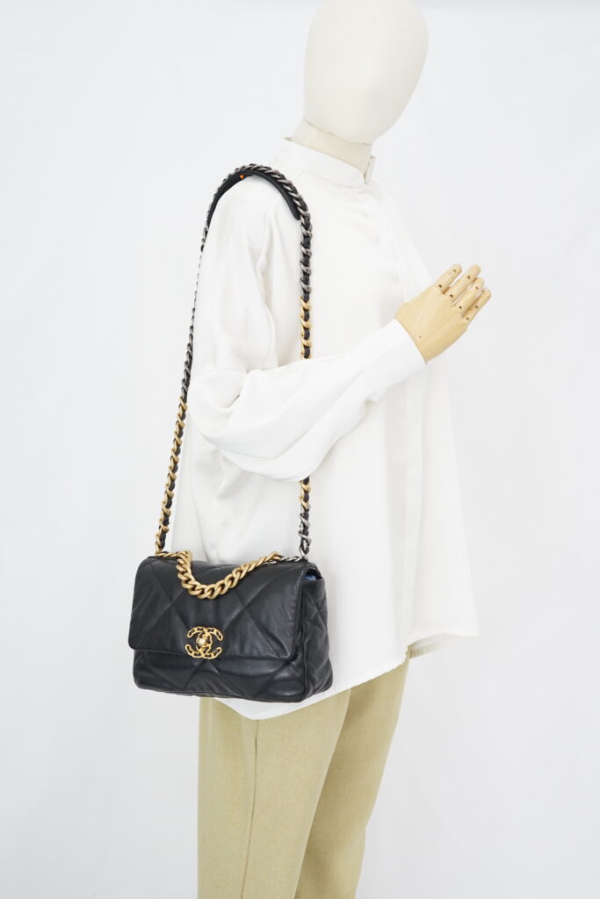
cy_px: 450
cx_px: 300
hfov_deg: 27.0
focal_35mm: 50
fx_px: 1249
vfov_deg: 39.6
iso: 640
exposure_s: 1/6
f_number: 6.3
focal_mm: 50
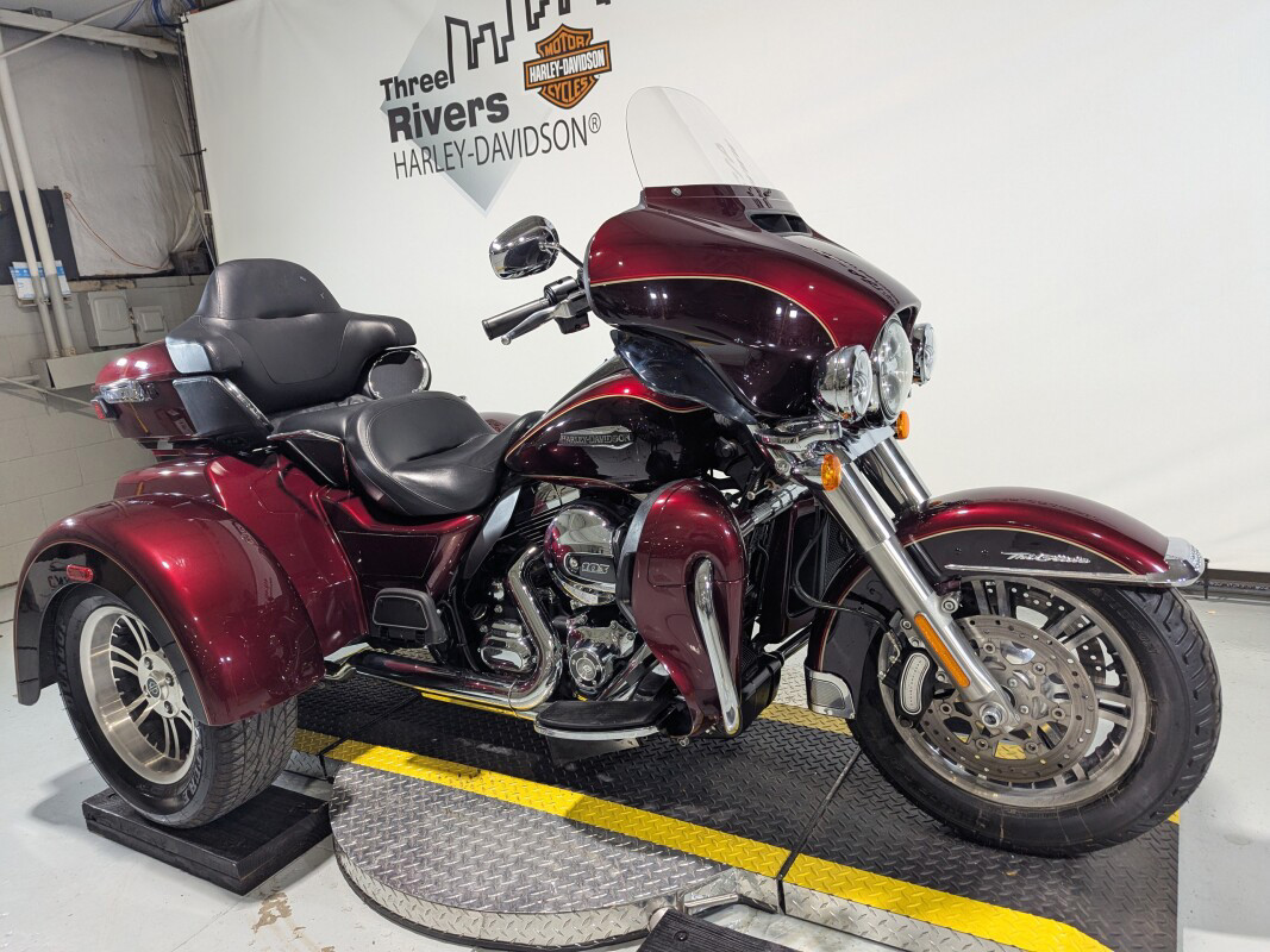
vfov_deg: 56.8
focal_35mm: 24
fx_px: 880
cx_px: 635
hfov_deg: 71.6
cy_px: 476
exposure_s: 1/120
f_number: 1.85
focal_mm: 6.81
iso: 132
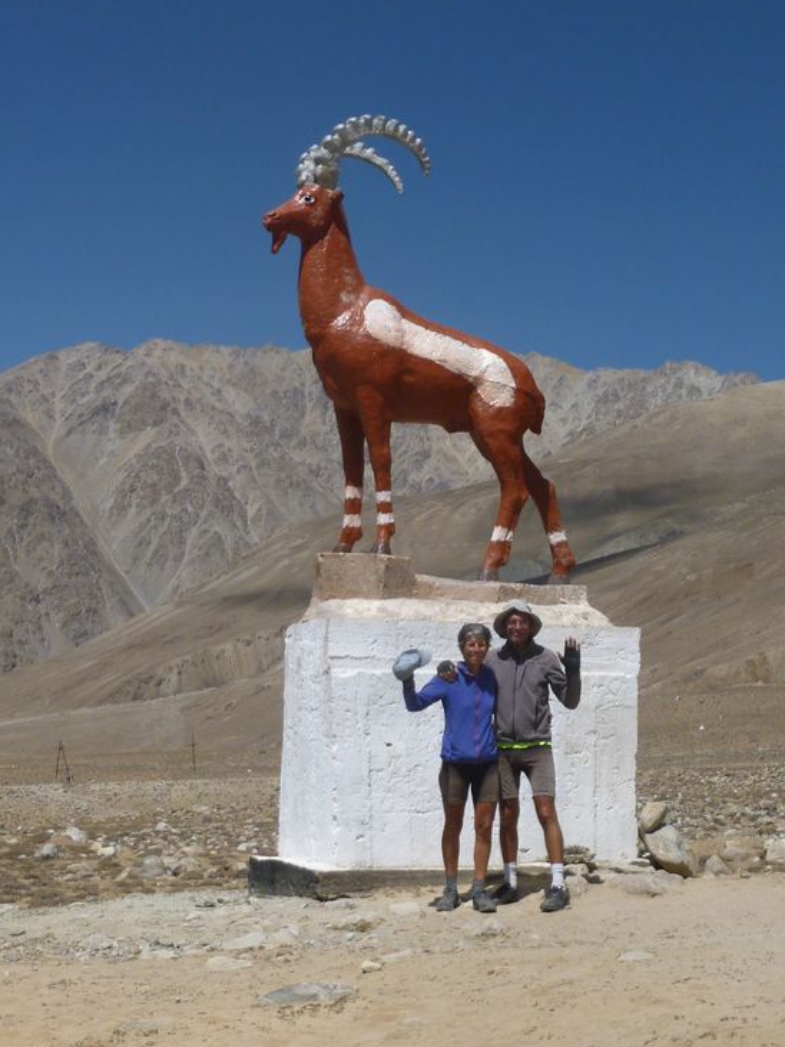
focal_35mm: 64
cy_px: 547
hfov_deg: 22.9
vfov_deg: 30.3
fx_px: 1936
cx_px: 433
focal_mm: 6.9
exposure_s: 1/200
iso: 100
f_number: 10
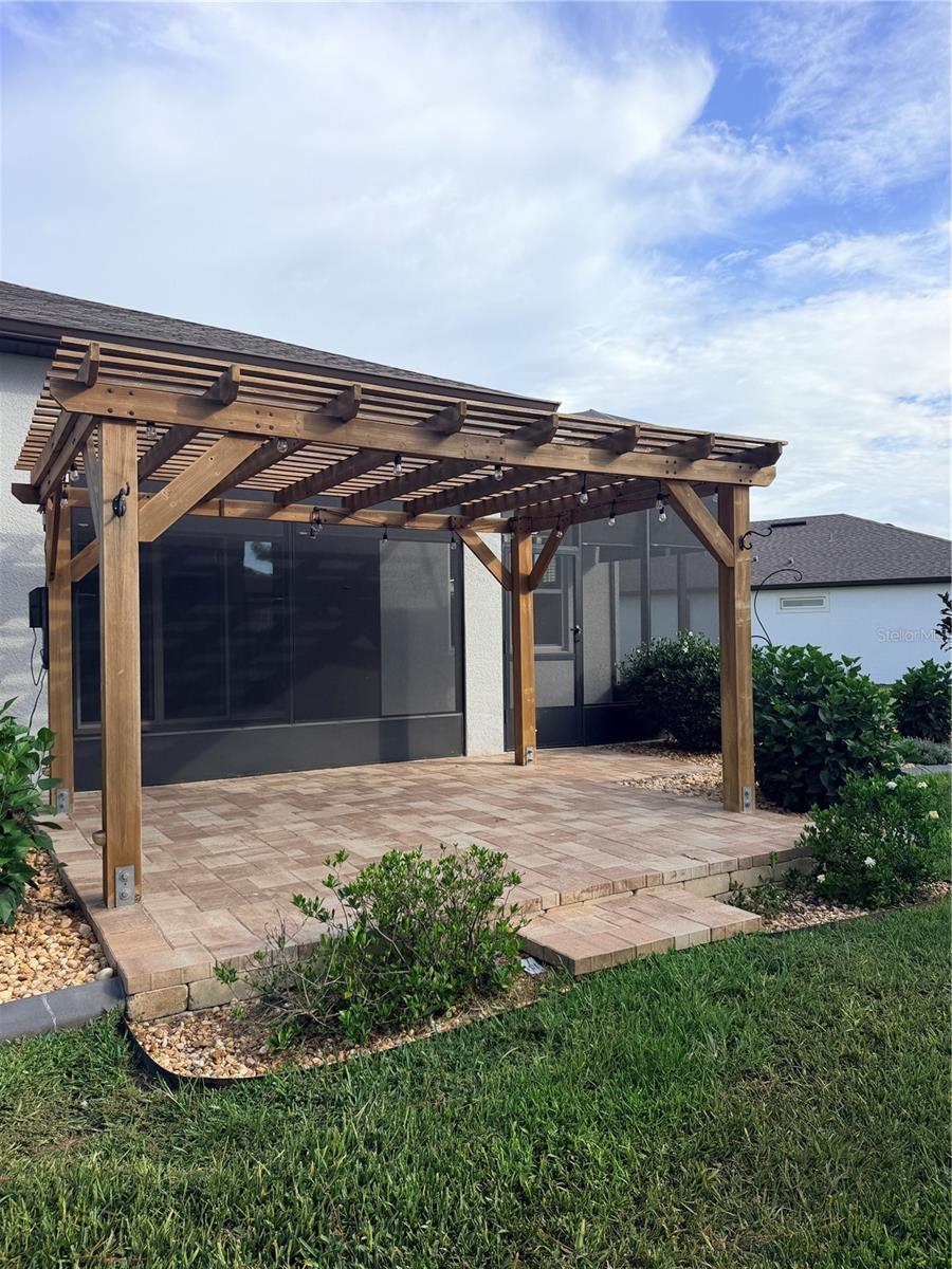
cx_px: 476
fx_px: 880
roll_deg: +0.6
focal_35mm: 24
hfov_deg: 56.8
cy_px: 634
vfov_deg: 71.6
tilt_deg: -0.6
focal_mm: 6.76
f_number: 1.78
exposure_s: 1/2907
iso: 80
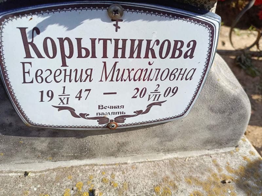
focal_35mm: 25
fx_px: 189
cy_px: 98
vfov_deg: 54.9
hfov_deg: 69.4
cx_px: 131
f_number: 1.69
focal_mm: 4.76
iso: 113
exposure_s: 1/612
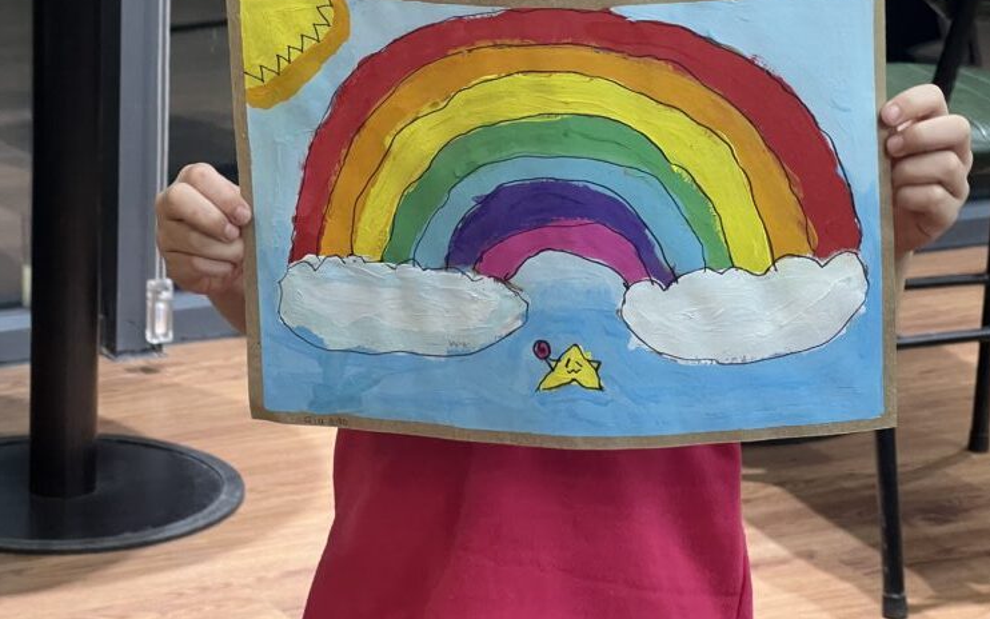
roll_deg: -2.4
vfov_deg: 11.8
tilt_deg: -9.7
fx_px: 2968
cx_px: 496
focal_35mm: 110
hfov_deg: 18.9
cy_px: 92
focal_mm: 9
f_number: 2.8
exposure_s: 1/50
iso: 250
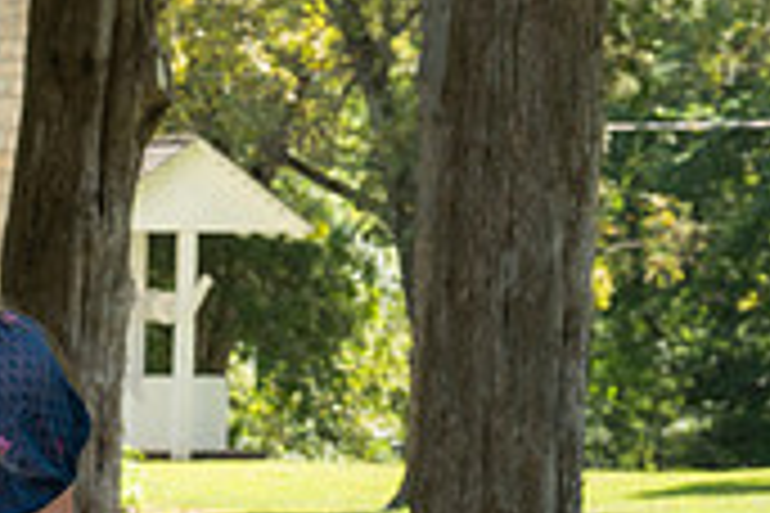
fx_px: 4727
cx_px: -500
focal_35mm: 221
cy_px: 569
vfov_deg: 6.2
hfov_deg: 9.0
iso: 400
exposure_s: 1/160
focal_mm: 65
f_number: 8
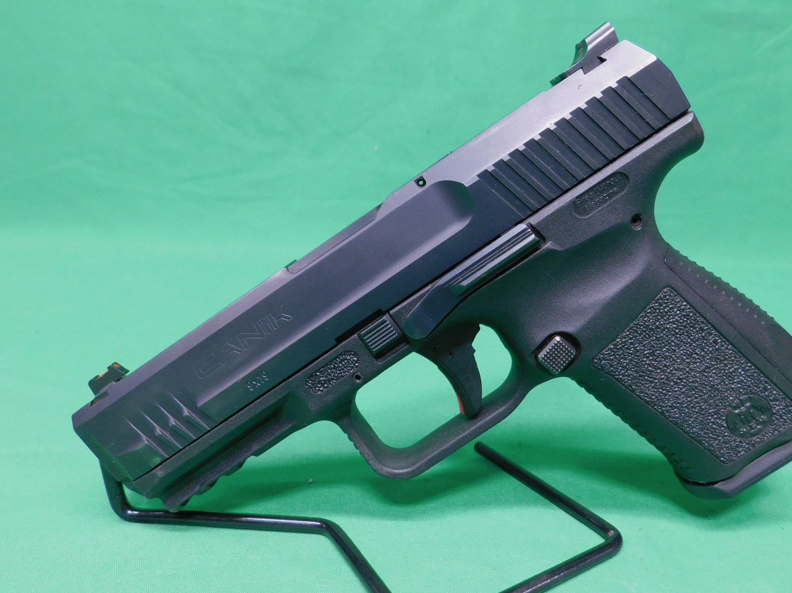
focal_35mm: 26
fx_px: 595
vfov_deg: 53.0
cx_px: 446
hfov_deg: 67.1
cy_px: 267
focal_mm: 4
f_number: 3
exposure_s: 1/30
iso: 200
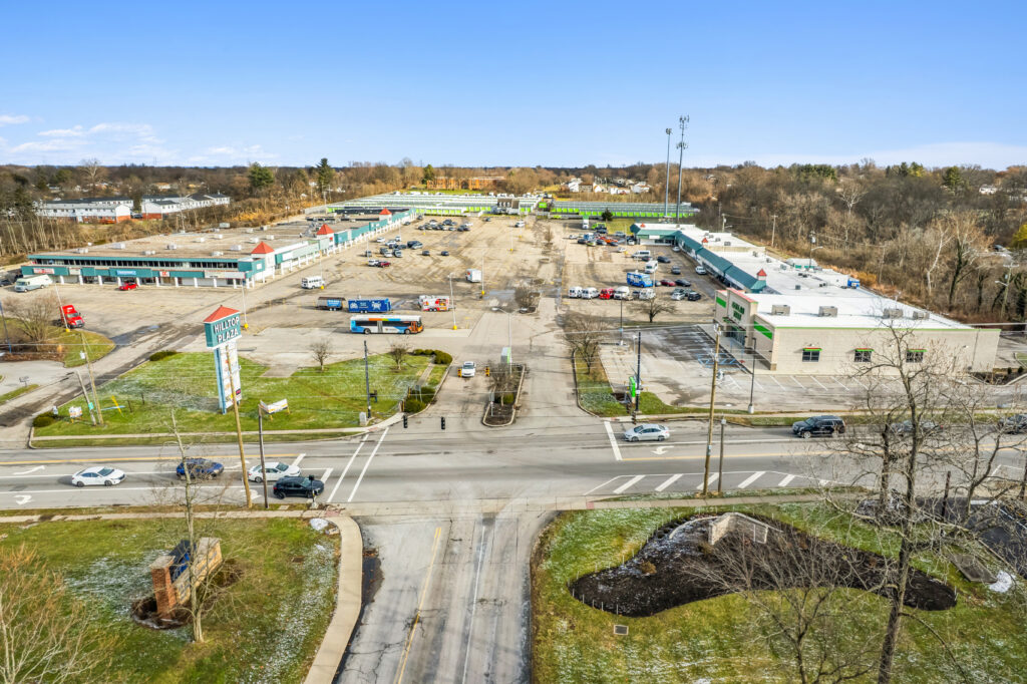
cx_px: 514
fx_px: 627
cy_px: 342
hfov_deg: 78.6
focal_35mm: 22
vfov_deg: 57.2
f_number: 2.8
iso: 130
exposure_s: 1/1600
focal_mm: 8.4
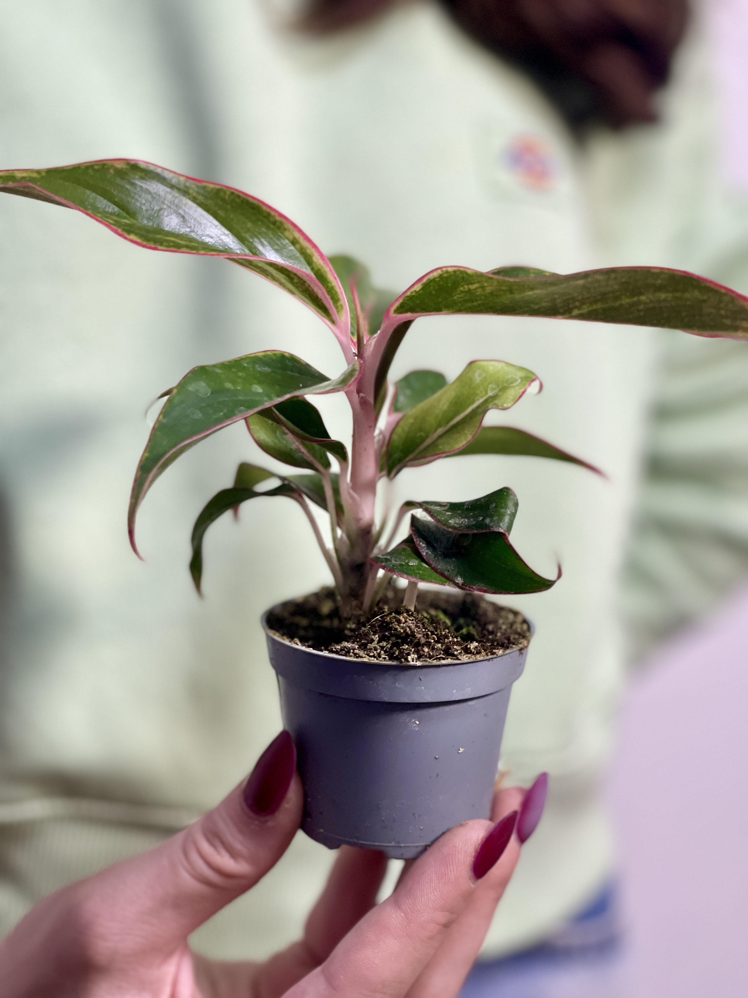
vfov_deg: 30.3
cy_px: 499
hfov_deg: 22.9
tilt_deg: -8.9
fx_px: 1844
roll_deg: -0.2
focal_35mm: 64
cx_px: 374
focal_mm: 7.5
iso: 100
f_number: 2.2
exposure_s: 1/100
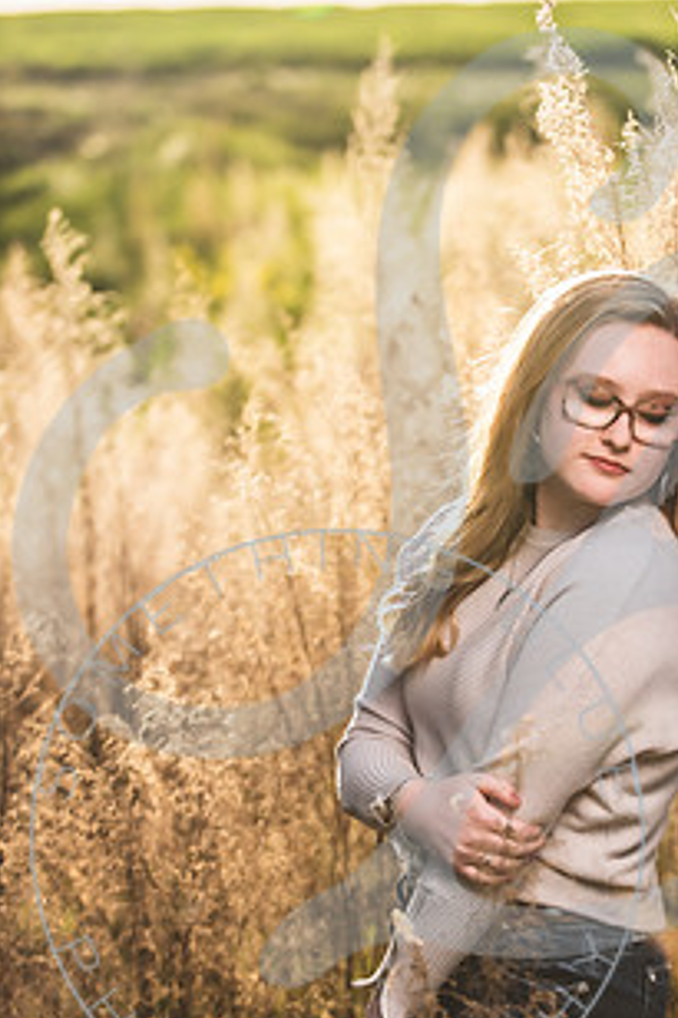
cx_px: 486
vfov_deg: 14.8
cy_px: 585
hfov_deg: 9.8
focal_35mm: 139
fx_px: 3931
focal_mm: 95
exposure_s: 1/800
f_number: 2.8
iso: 100
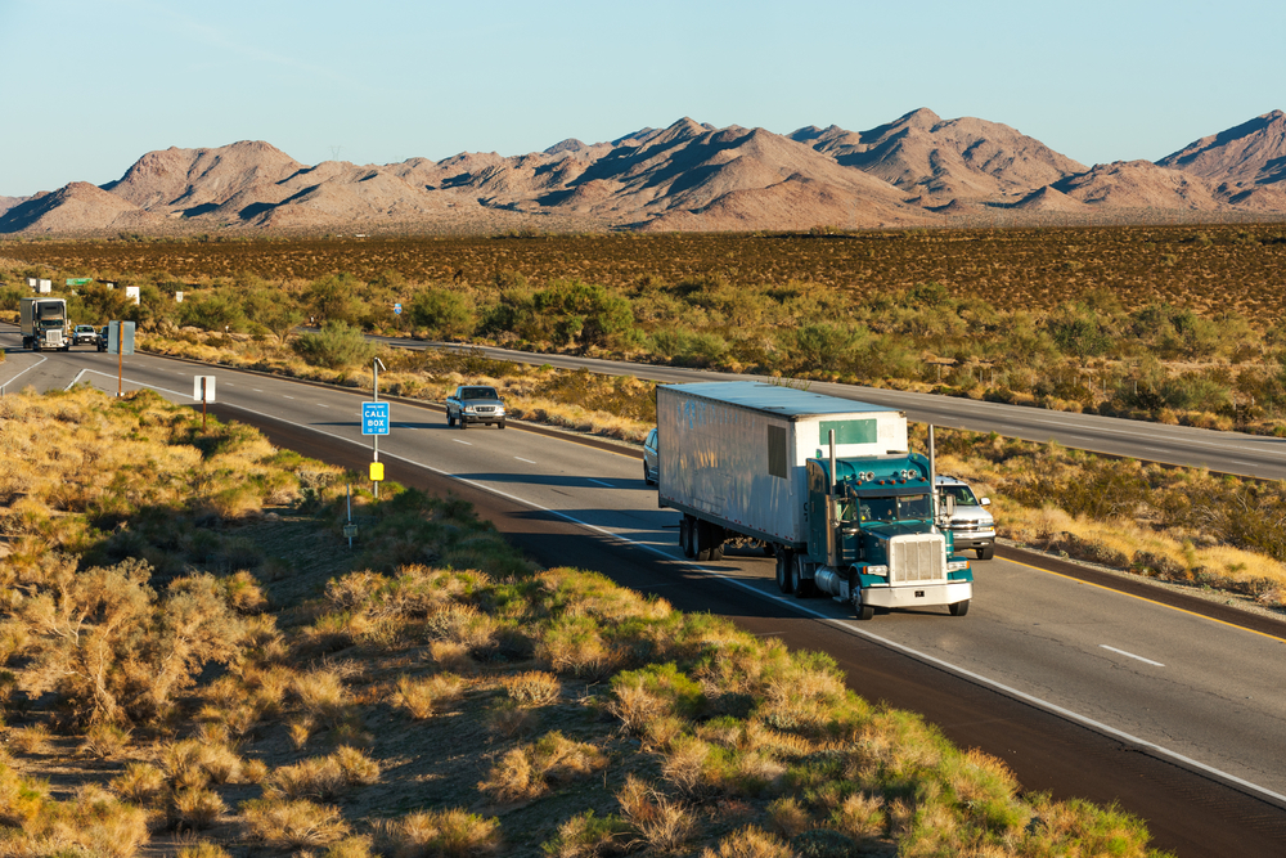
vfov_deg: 10.6
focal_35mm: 130
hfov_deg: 15.8
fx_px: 4644
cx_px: 643
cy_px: 429
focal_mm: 130
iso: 250
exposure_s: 1/250
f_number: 11
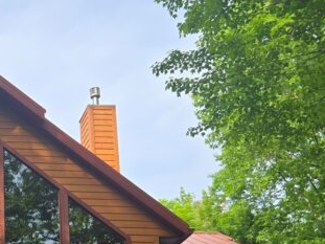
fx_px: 741
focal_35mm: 79
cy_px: 275
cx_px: -41
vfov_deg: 17.9
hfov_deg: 23.1
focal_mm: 5.4
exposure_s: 1/1212
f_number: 1.8
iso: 25
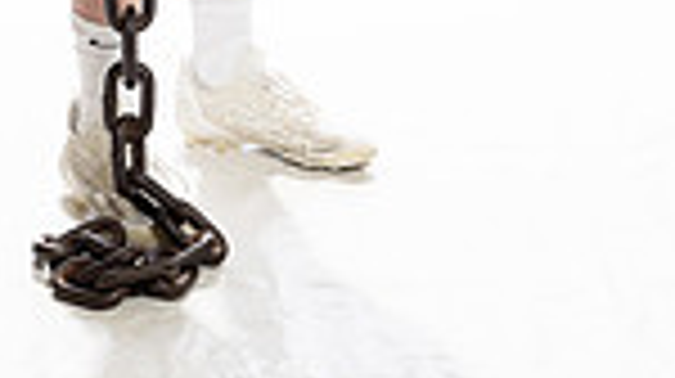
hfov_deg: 13.7
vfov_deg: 7.2
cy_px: -536
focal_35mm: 157
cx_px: 166
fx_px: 2807
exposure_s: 1/250
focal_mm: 50
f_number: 8
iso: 800
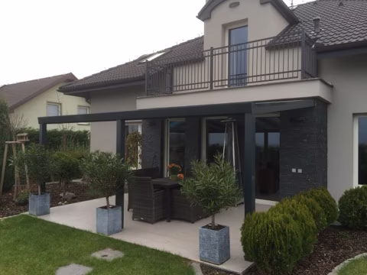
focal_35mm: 29
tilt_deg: -0.5
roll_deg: -0.5
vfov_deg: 48.2
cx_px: 184
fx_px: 307
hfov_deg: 61.7
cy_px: 138
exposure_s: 1/127
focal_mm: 4.15
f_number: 2.2
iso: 32
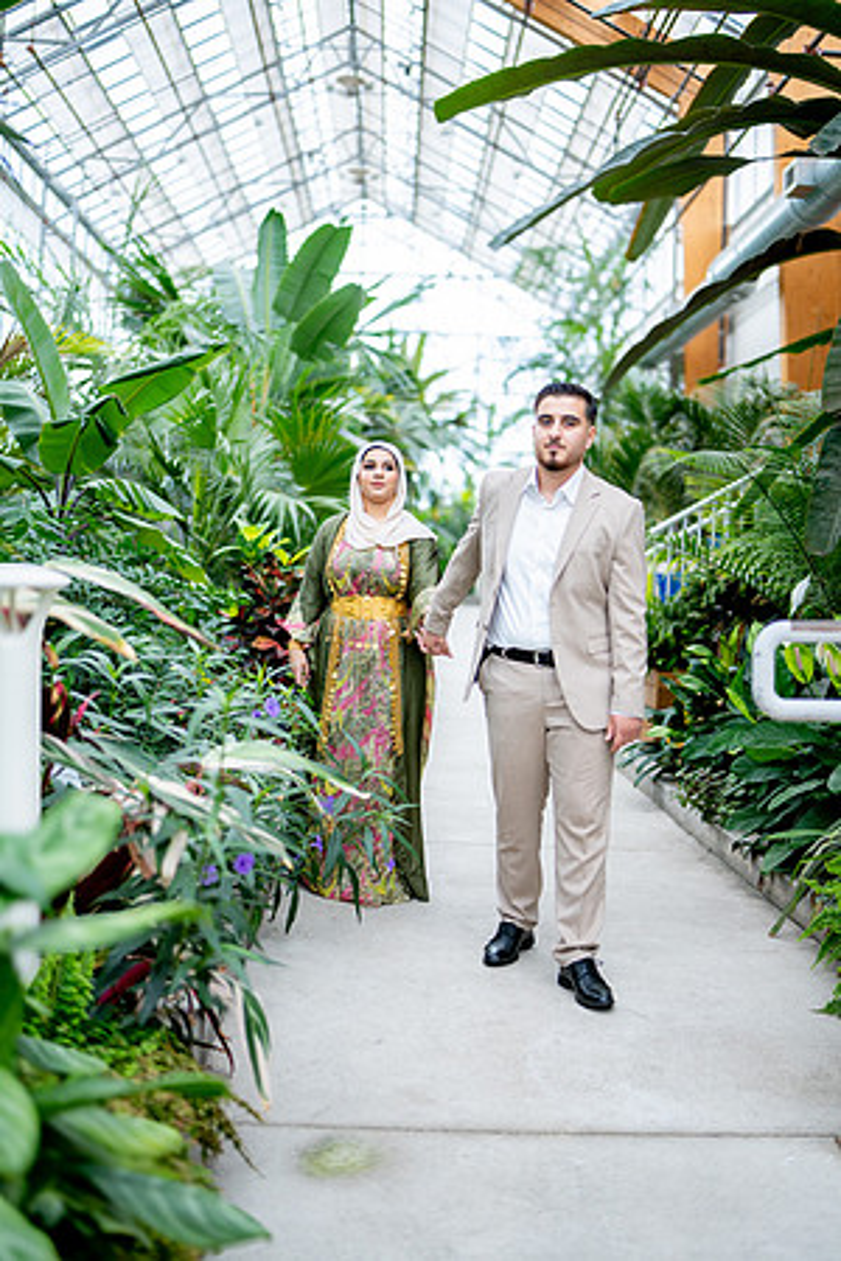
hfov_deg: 37.9
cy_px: 630
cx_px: 420
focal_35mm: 35
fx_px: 1226
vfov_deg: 54.4
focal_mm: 35
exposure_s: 1/800
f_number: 1.2
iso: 200
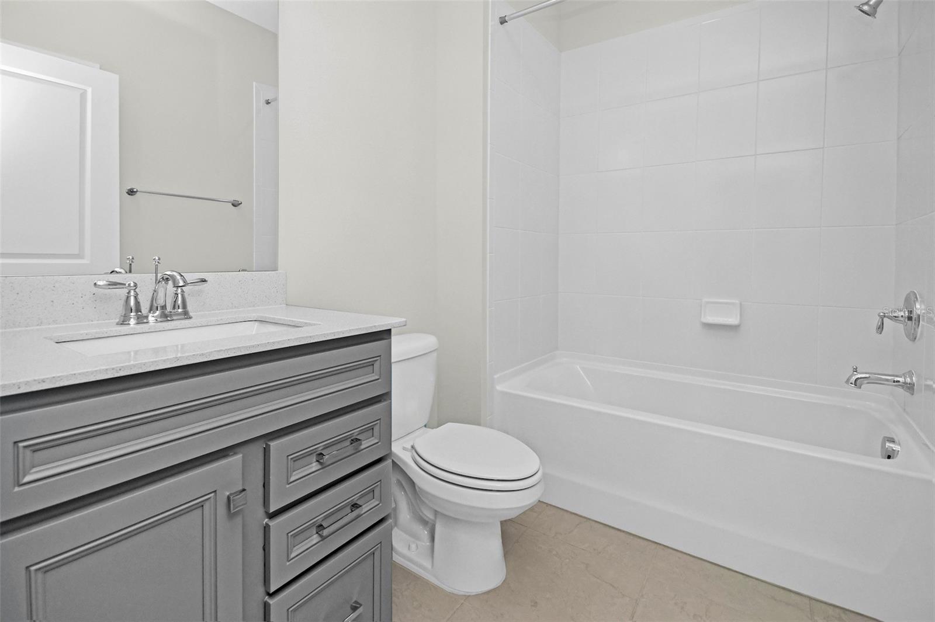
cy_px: 311
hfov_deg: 100.4
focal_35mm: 15
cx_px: 468
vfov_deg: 77.3
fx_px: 389
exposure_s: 1/100
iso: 640
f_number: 11
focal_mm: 10
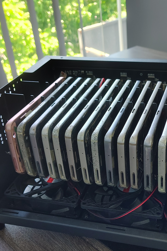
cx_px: 120
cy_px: 148
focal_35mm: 47
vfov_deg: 41.8
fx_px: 327
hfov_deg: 28.3
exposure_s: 1/100
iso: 1100
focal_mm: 5.56
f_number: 1.8
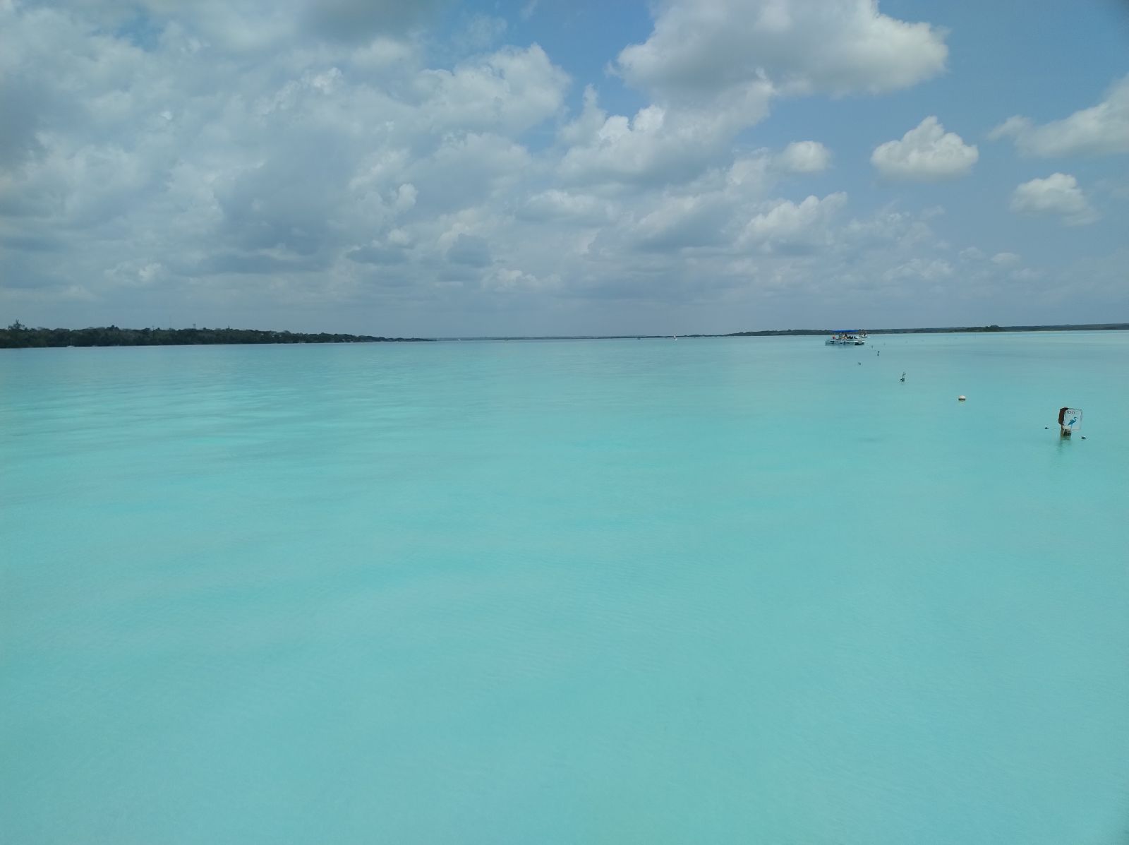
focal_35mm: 25
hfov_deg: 69.4
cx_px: 564
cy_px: 422
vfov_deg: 54.8
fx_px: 815
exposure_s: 1/1722
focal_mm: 4.71
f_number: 1.7
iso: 100
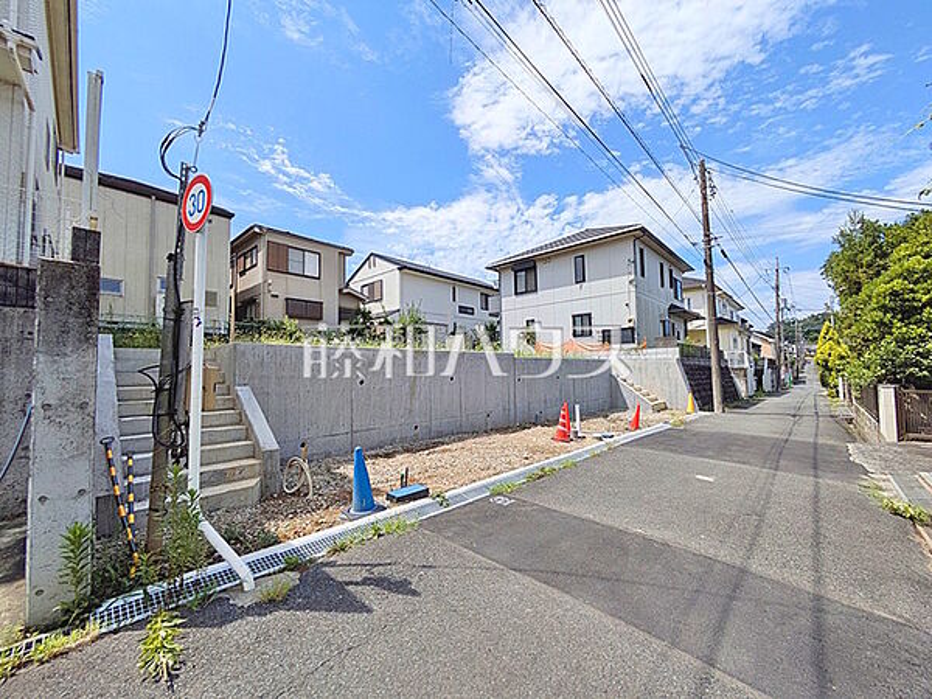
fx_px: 377
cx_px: 466
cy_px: 350
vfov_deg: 85.7
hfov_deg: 102.1
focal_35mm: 14
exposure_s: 1/2347
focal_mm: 1.83
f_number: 2.2
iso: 51
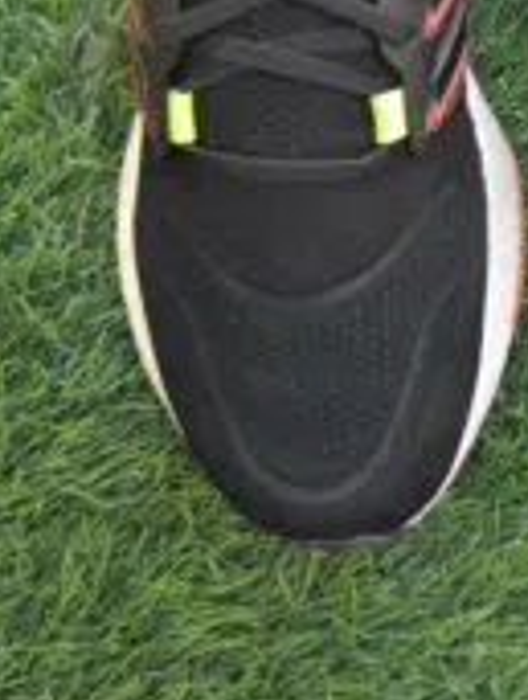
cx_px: 544
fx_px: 1276
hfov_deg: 22.4
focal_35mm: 63
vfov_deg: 28.3
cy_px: -37
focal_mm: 4
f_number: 1.8
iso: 80
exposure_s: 1/50
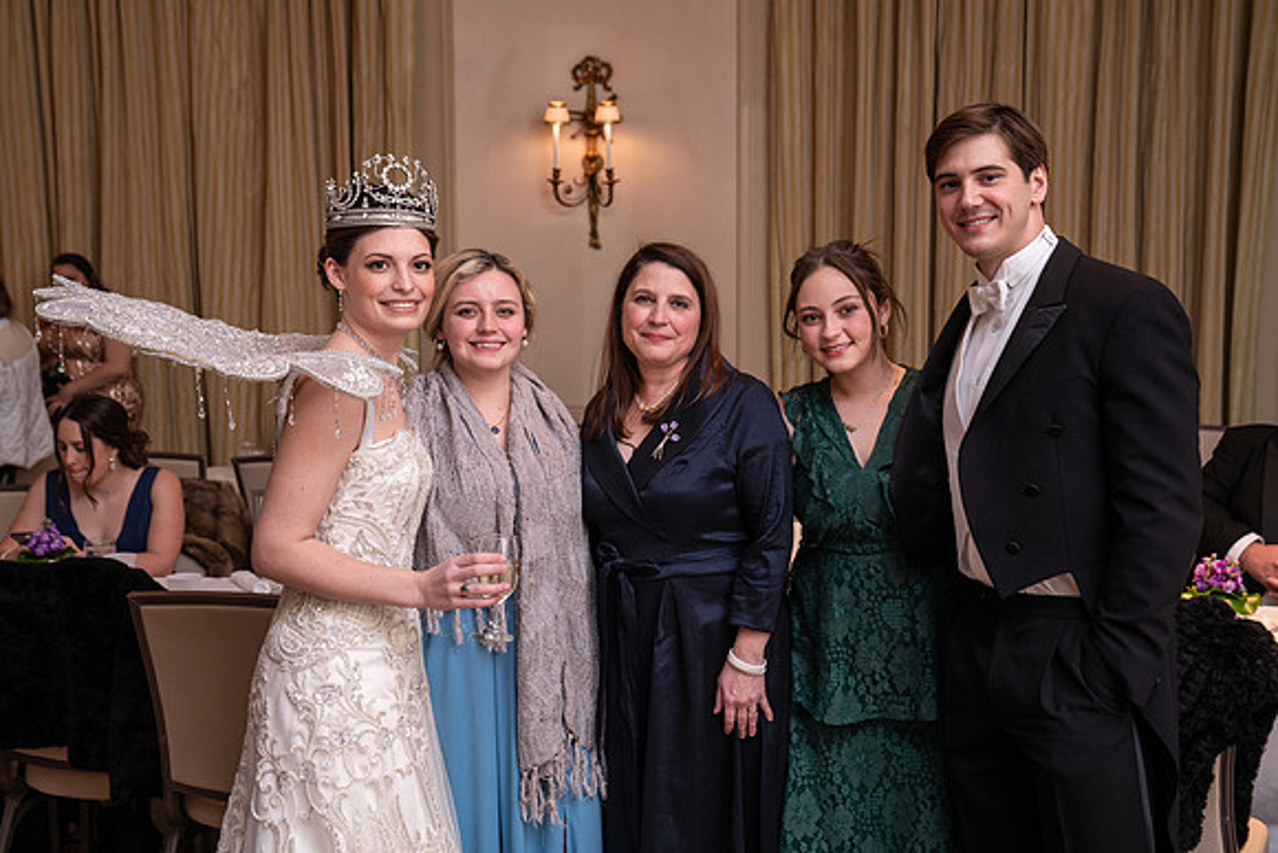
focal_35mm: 46
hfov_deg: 42.7
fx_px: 1633
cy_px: 426
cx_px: 639
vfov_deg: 29.3
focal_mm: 46
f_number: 4.5
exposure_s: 1/25
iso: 800
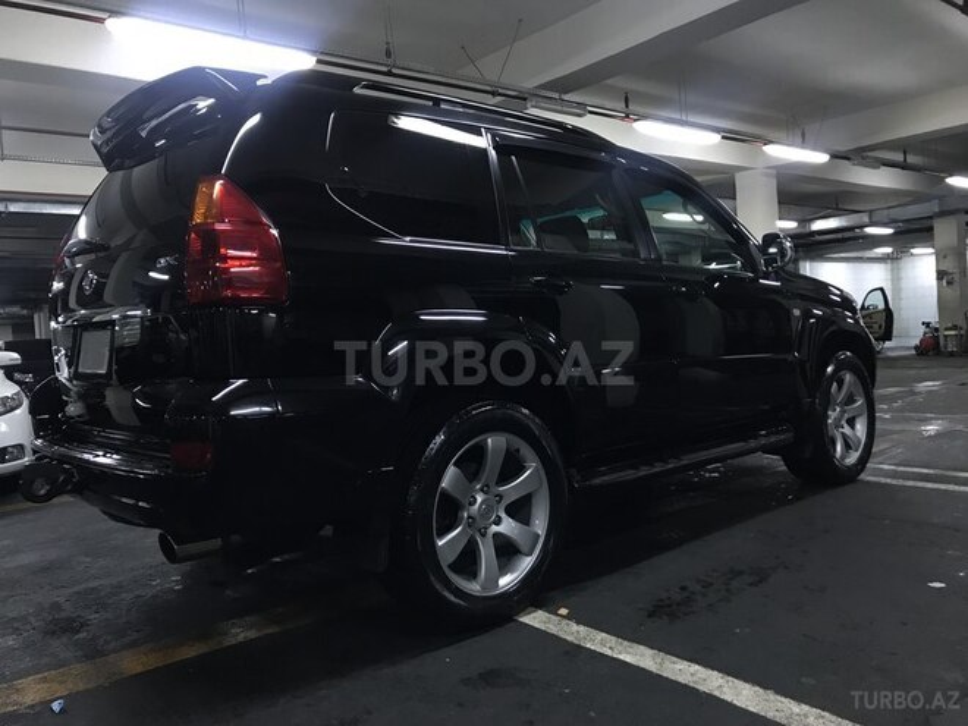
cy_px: 363
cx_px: 484
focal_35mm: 28
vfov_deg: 49.7
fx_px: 783
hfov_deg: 63.4
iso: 100
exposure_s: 1/17
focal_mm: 3.99
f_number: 1.8
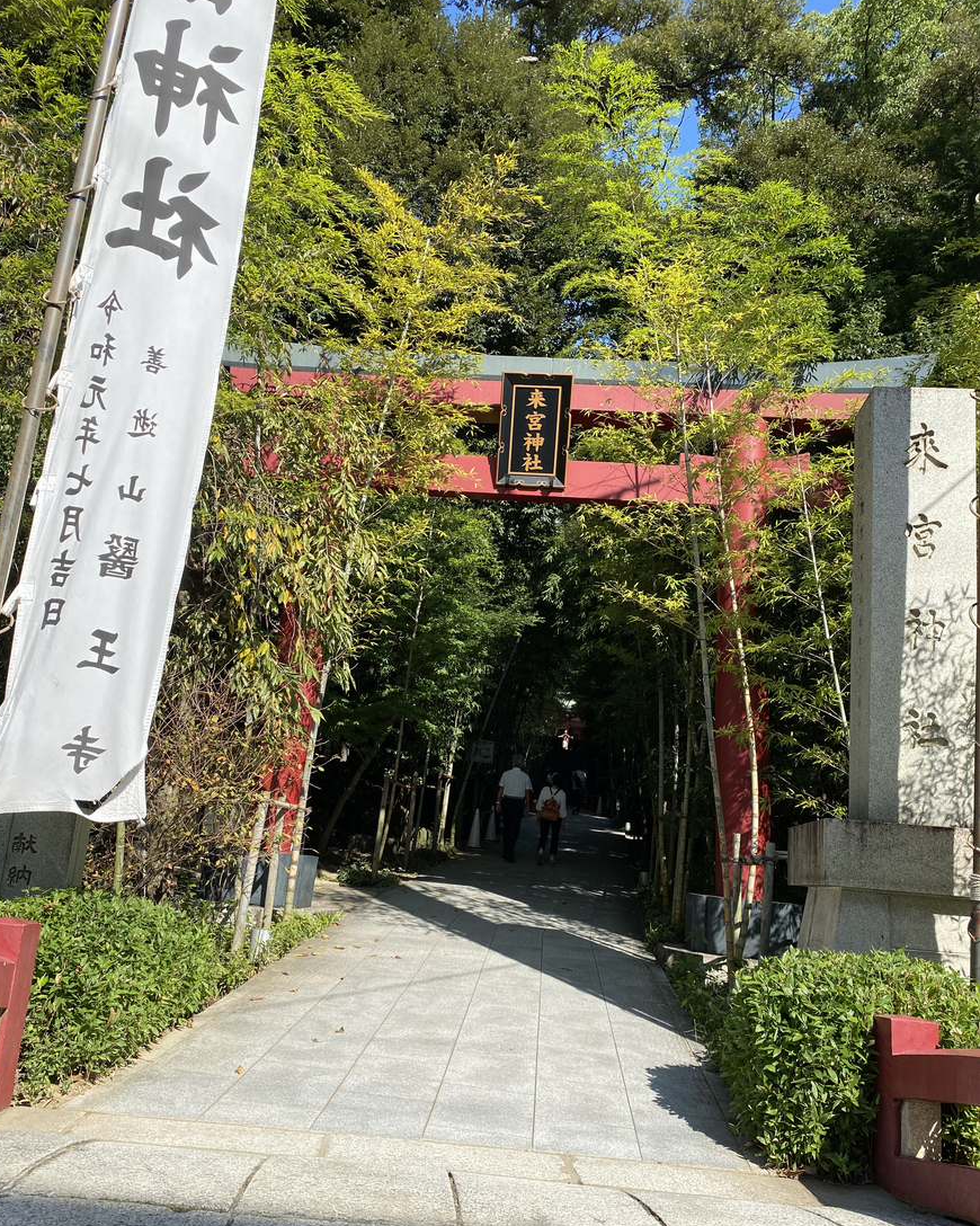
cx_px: 474
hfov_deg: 51.5
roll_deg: -4.6
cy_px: 661
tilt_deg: +10.8
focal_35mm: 28
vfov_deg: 62.1
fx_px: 1015
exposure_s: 1/2028
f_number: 1.8
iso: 32
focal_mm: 4.25
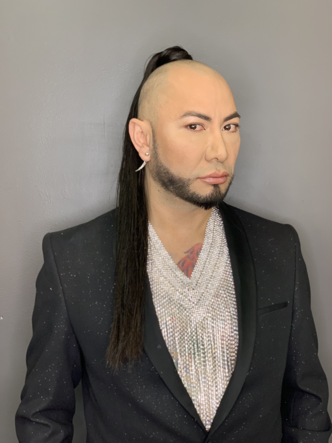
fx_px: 665
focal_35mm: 52
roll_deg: +1.4
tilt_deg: -4.8
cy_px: 222
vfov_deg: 36.8
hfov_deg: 28.0
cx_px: 166
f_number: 2.4
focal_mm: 6
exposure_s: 1/60
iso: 100
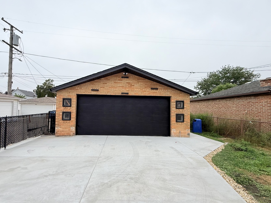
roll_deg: -1.1
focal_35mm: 17
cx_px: 122
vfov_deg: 74.7
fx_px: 133
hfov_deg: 90.8
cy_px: 102
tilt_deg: +3.3
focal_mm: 2.22
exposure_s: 1/942
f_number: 2.2
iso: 50
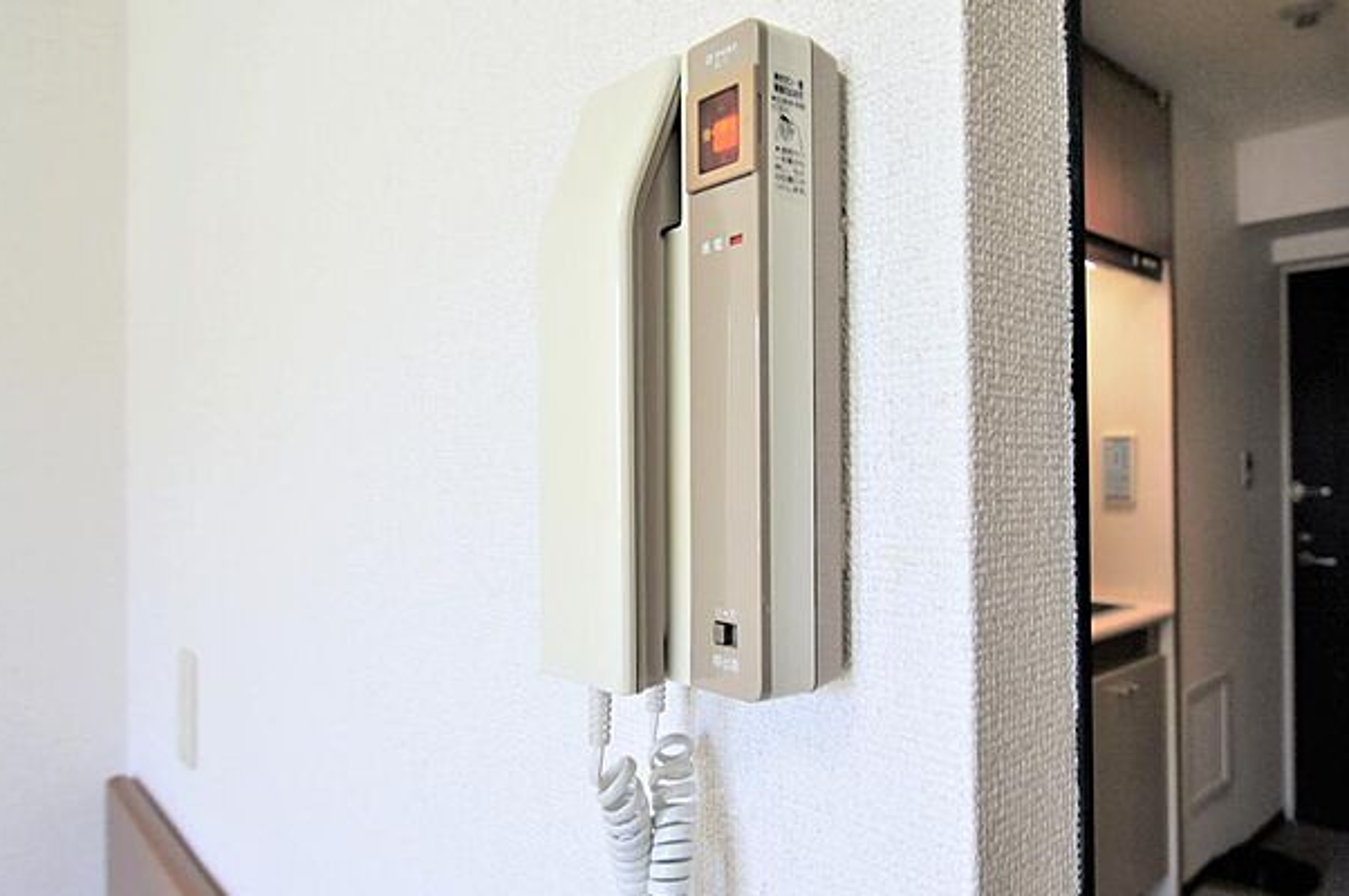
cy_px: 440
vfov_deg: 68.7
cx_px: 706
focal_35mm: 18
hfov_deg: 91.5
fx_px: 656
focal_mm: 11
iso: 100
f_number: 4
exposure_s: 1/40
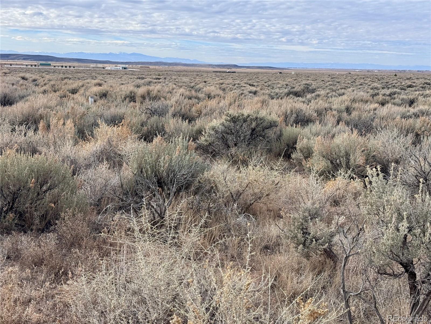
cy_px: 162
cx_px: 216
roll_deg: -2.6
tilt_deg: -10.7
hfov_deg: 39.7
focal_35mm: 48
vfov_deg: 30.3
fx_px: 598
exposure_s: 1/3096
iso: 64
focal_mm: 6.76
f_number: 1.78
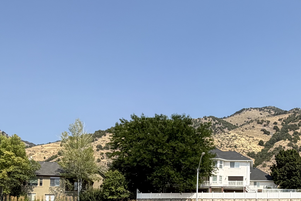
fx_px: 410
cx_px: 216
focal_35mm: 49
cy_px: 214
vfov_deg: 25.7
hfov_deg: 39.5
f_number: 2.2
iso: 20
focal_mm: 2.22
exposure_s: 1/770
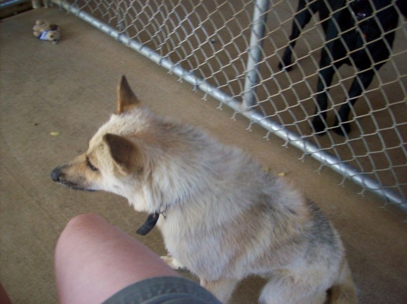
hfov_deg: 51.4
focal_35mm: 36
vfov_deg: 39.6
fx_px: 423
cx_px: 204
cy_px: 152
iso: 200
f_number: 2.7
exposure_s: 1/96
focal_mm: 6
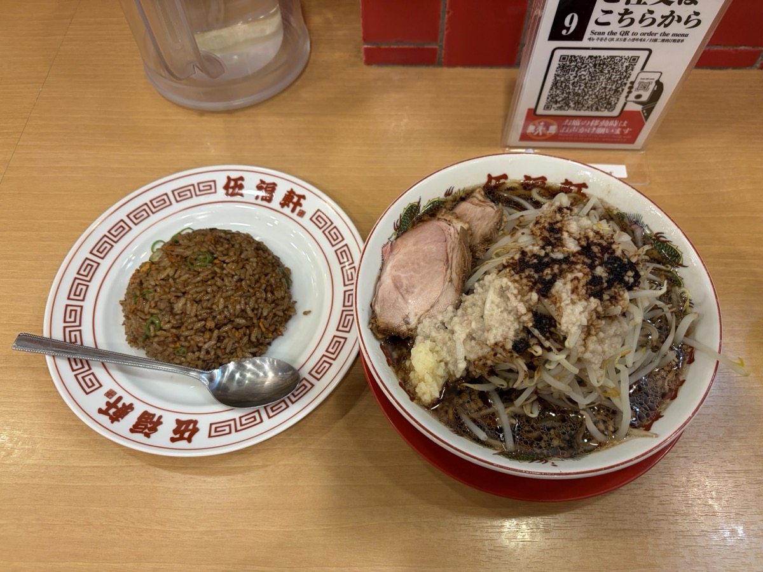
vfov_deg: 53.1
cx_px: 382
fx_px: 573
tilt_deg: -60.3
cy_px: 286
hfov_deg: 67.3
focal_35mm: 26
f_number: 1.6
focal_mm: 5.96
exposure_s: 1/50
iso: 80
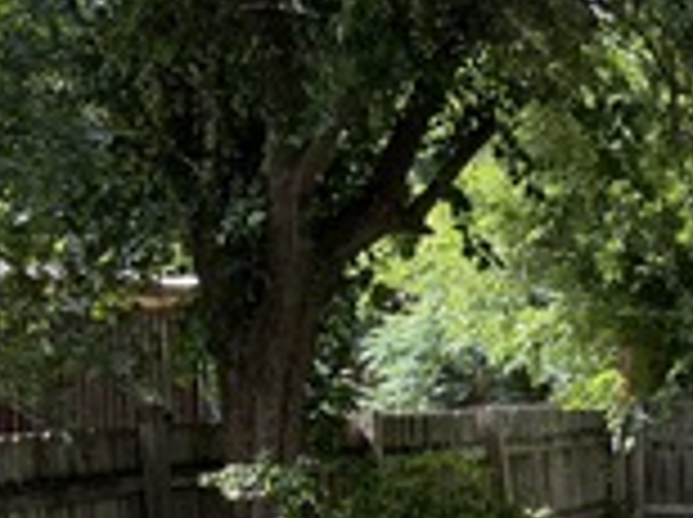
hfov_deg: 16.9
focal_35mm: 100
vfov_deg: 14.3
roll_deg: -1.0
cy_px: 617
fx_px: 1999
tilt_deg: -7.4
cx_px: 1174
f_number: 1.78
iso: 100
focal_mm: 6.76
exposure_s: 1/813
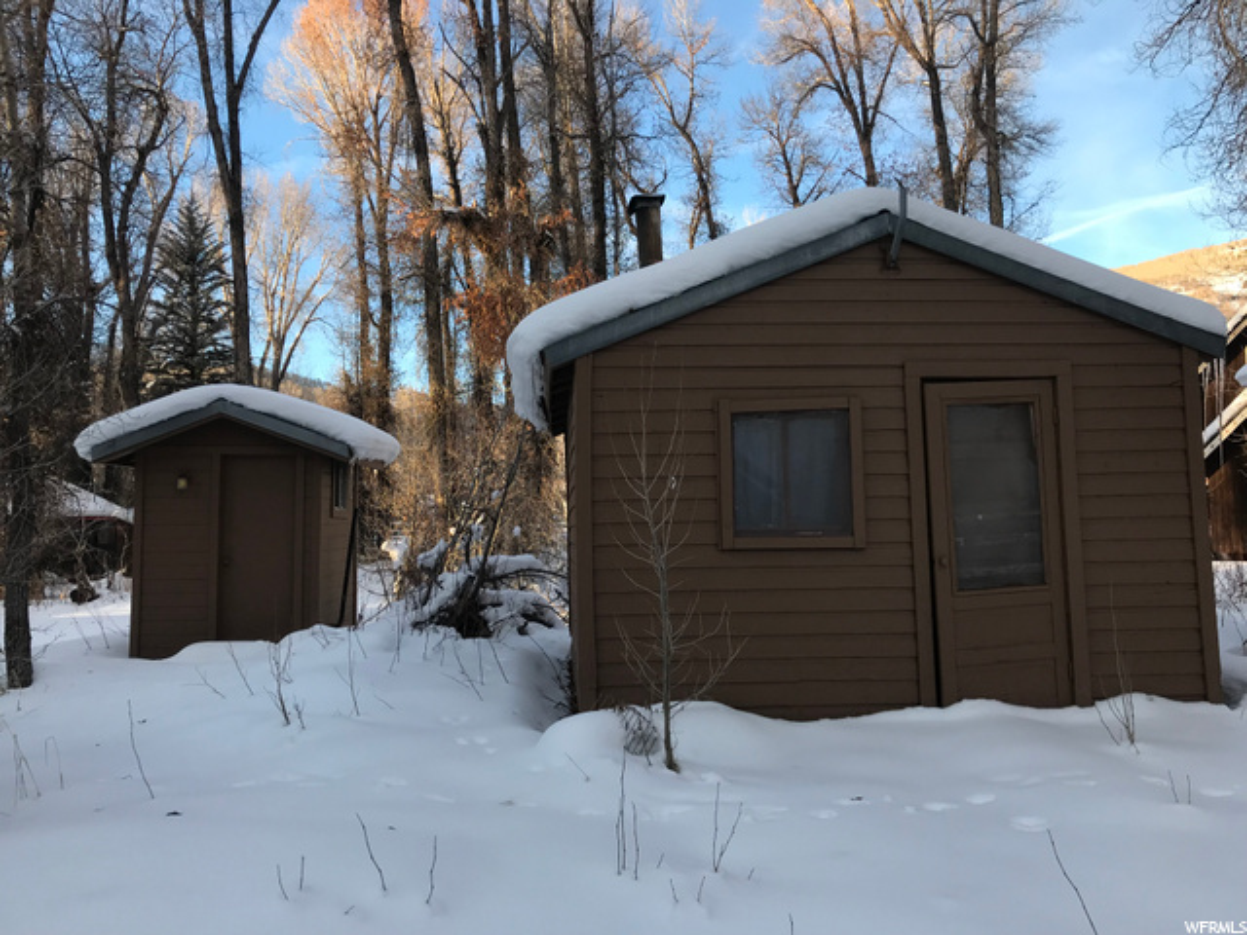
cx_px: 624
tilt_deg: +3.7
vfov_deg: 49.7
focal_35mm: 28
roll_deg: +1.0
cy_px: 468
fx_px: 1009
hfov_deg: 63.4
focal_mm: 3.99
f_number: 1.8
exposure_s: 1/400
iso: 20
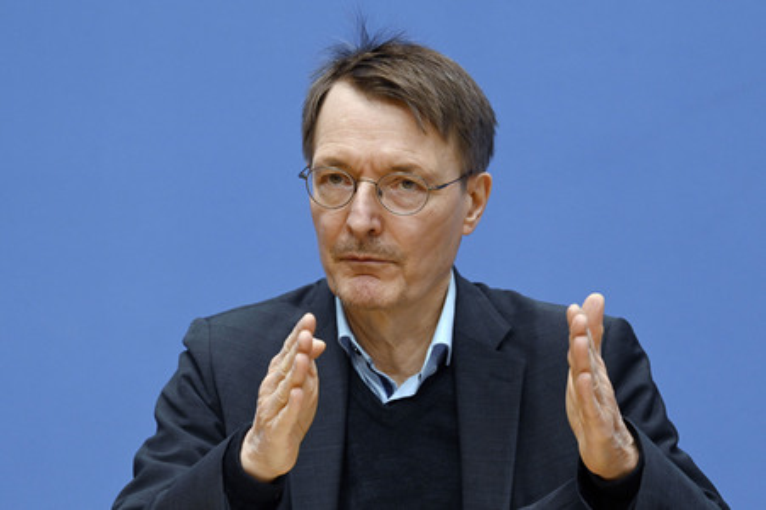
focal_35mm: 120
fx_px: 2551
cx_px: 383
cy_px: 255
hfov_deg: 17.1
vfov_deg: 11.4
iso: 4000
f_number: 5.6
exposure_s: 1/500
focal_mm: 120
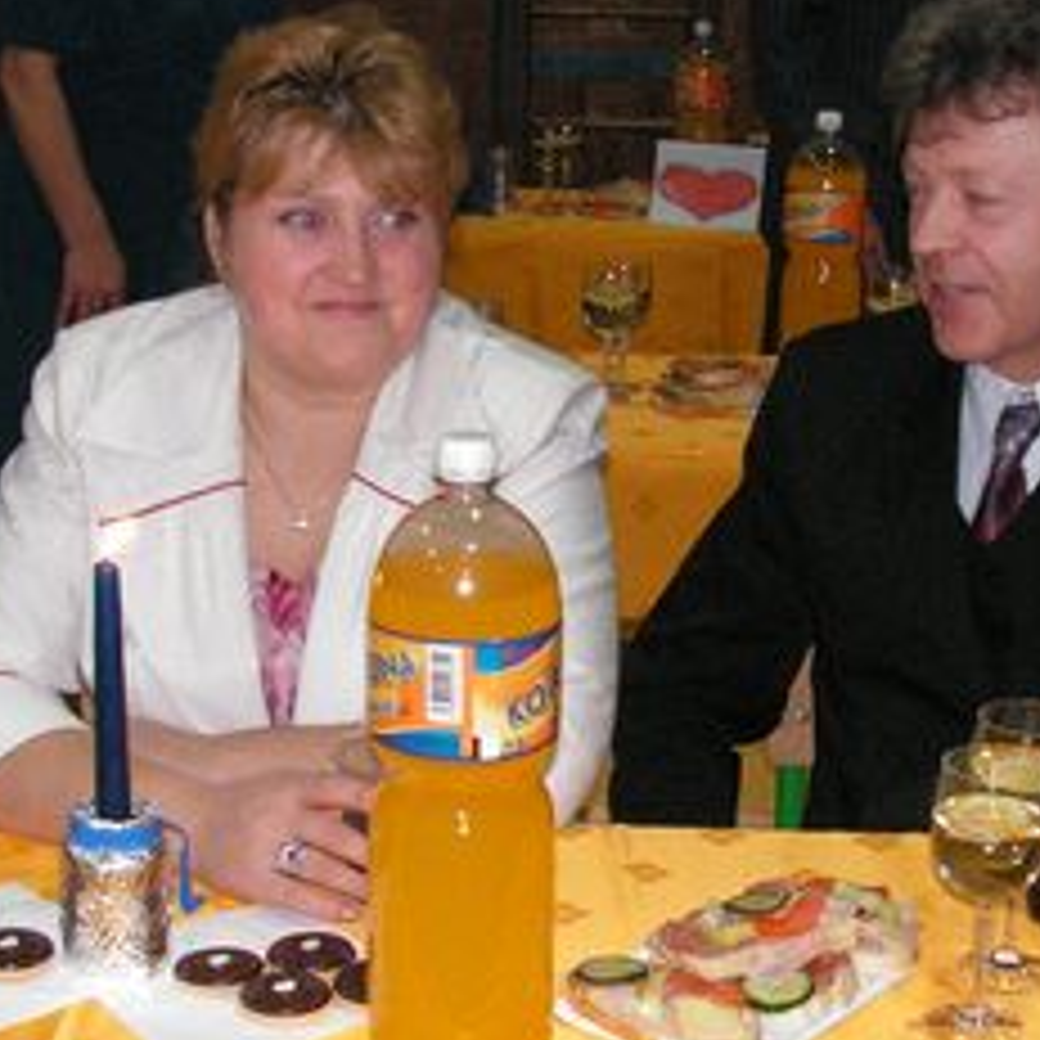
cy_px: 558
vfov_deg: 26.1
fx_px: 2243
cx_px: 666
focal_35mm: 66
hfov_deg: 26.0
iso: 160
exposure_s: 1/40
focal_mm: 6
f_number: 3.2
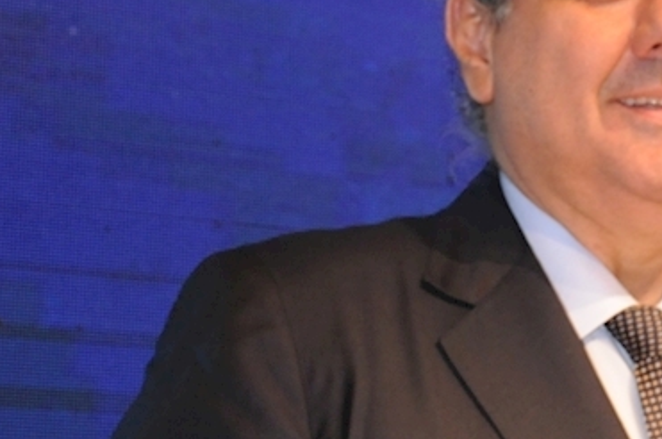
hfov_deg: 13.3
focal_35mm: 151
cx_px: 701
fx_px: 2780
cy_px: 230
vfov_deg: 9.0
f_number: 5
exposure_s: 1/60
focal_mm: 35
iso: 800
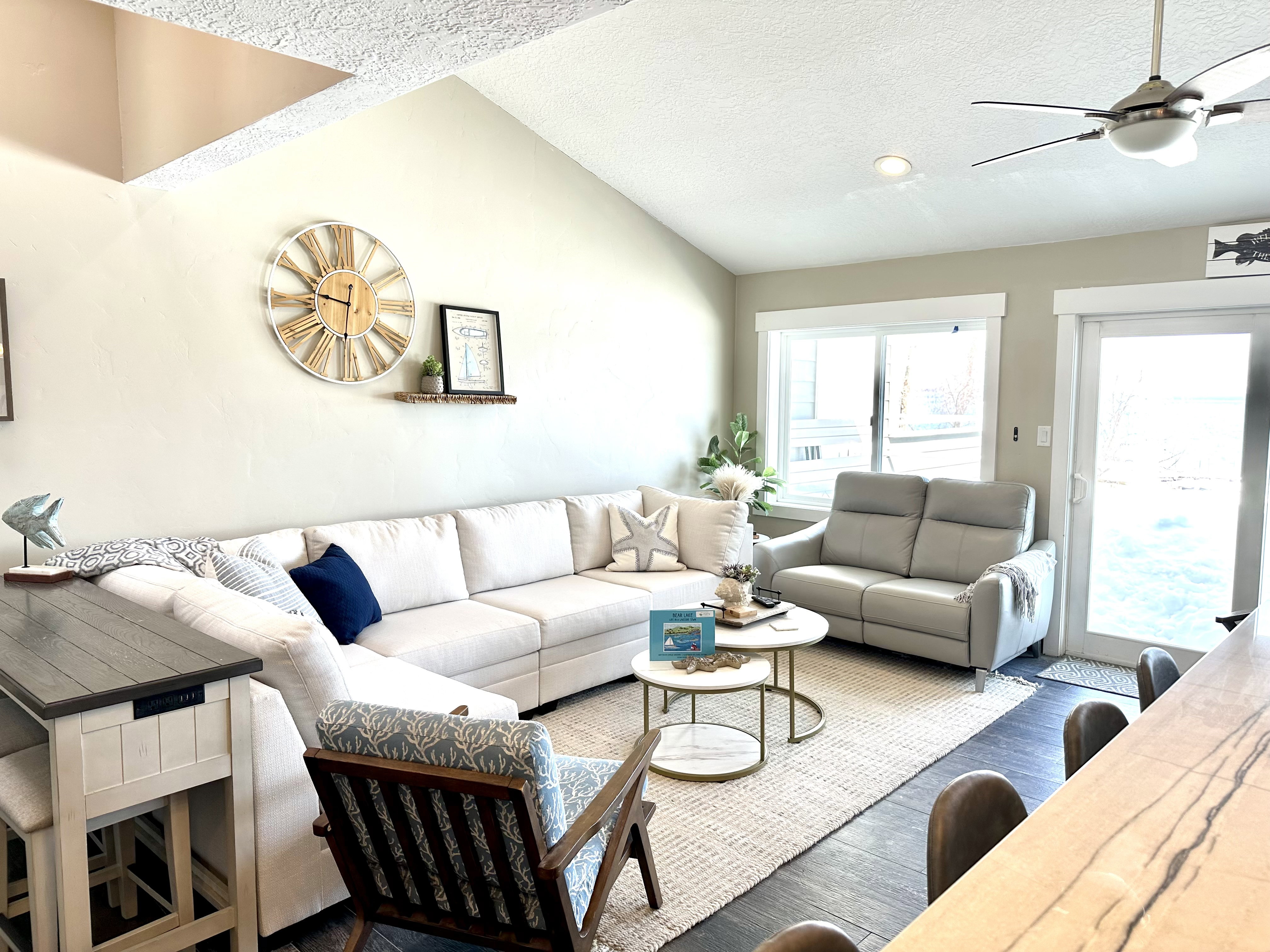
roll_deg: -0.2
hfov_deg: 71.6
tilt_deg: -4.8
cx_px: 635
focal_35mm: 24
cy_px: 476
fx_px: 881
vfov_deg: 56.8
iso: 64
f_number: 1.78
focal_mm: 6.86
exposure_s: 1/192
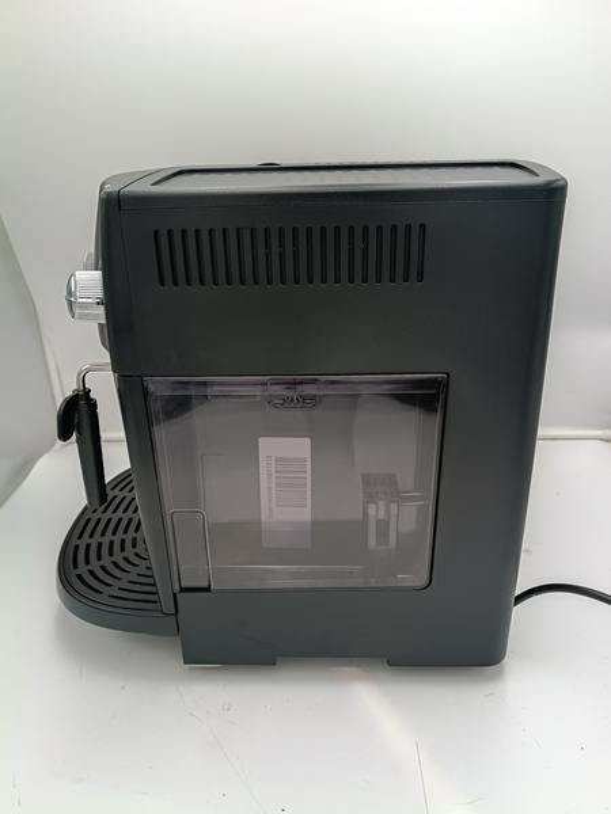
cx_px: 306
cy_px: 407
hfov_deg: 53.1
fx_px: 612
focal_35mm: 26
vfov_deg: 67.3
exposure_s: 1/101
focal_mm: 4.81
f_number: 1.8
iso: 142
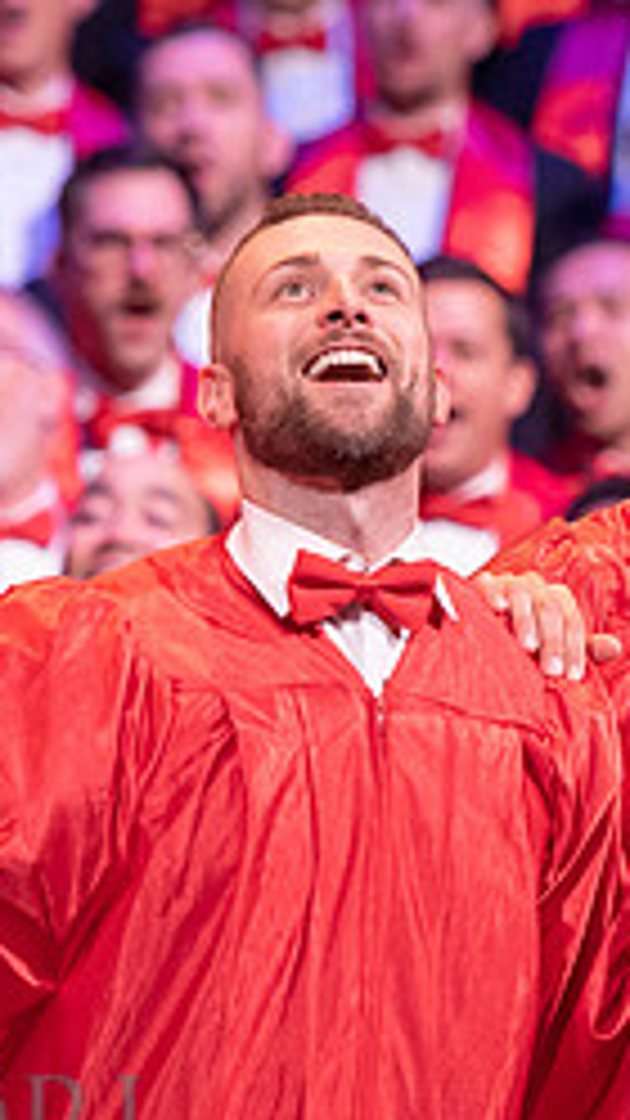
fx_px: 11586
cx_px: 702
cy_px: 430
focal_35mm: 390
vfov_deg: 5.5
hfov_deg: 3.1
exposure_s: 1/200
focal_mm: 160
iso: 1600
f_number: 3.5
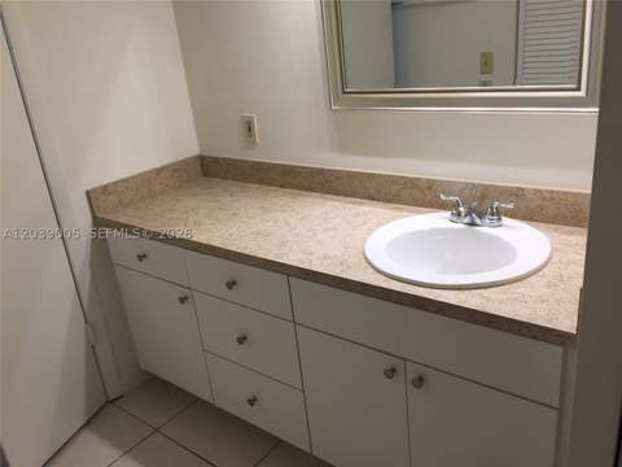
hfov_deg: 61.7
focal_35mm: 29
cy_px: 234
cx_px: 311
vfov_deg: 48.2
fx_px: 521
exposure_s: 1/30
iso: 32
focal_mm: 4.15
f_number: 2.2
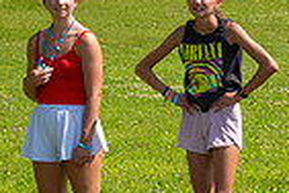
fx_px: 2280
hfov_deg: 7.0
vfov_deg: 4.8
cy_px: 168
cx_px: 560
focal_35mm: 284
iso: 200
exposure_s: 1/800
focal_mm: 46
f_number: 5.6
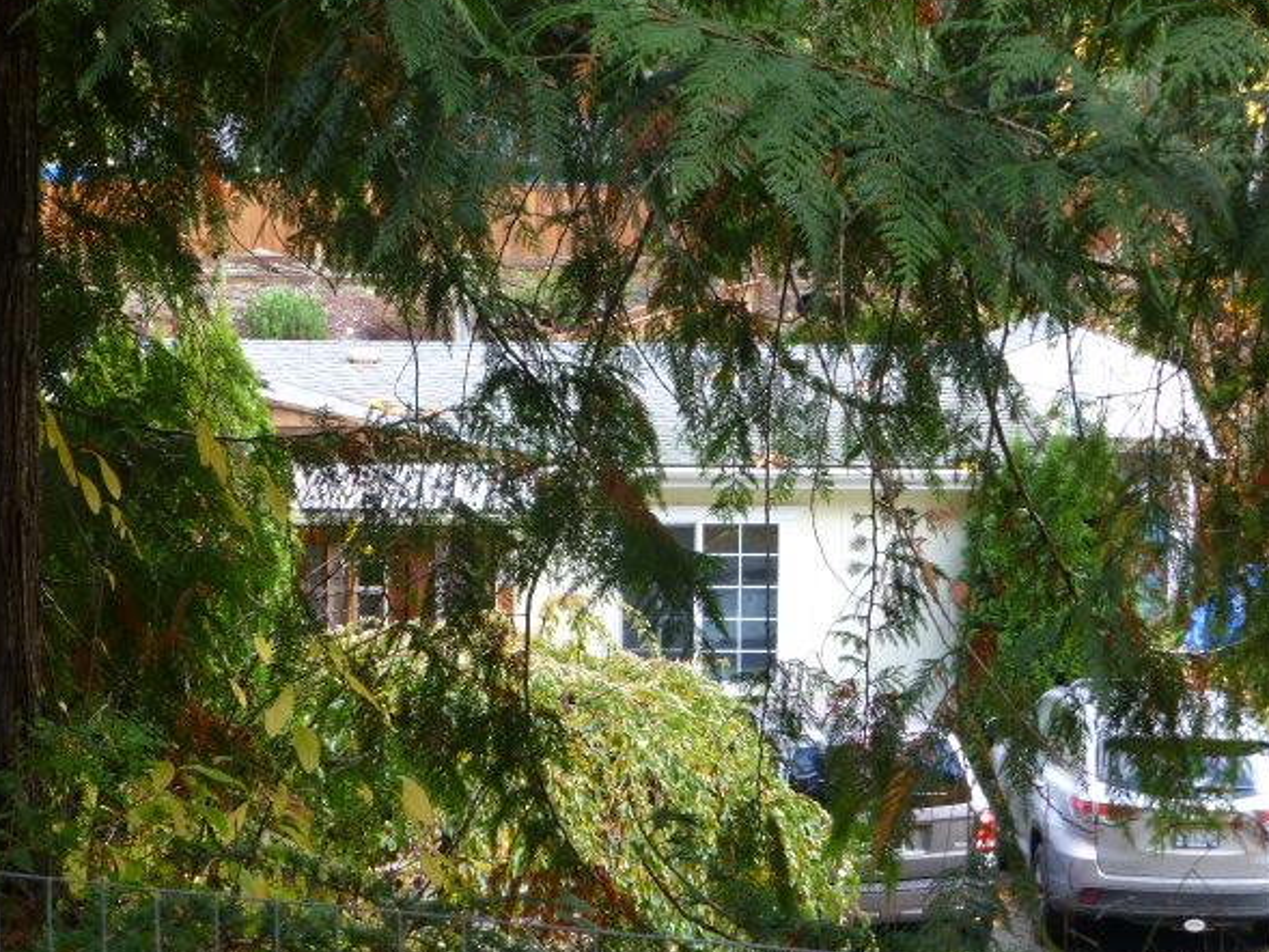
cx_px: 590
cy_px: 485
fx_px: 2787
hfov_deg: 25.6
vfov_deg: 19.4
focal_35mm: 76
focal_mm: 12.5
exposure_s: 1/60
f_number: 5
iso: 250
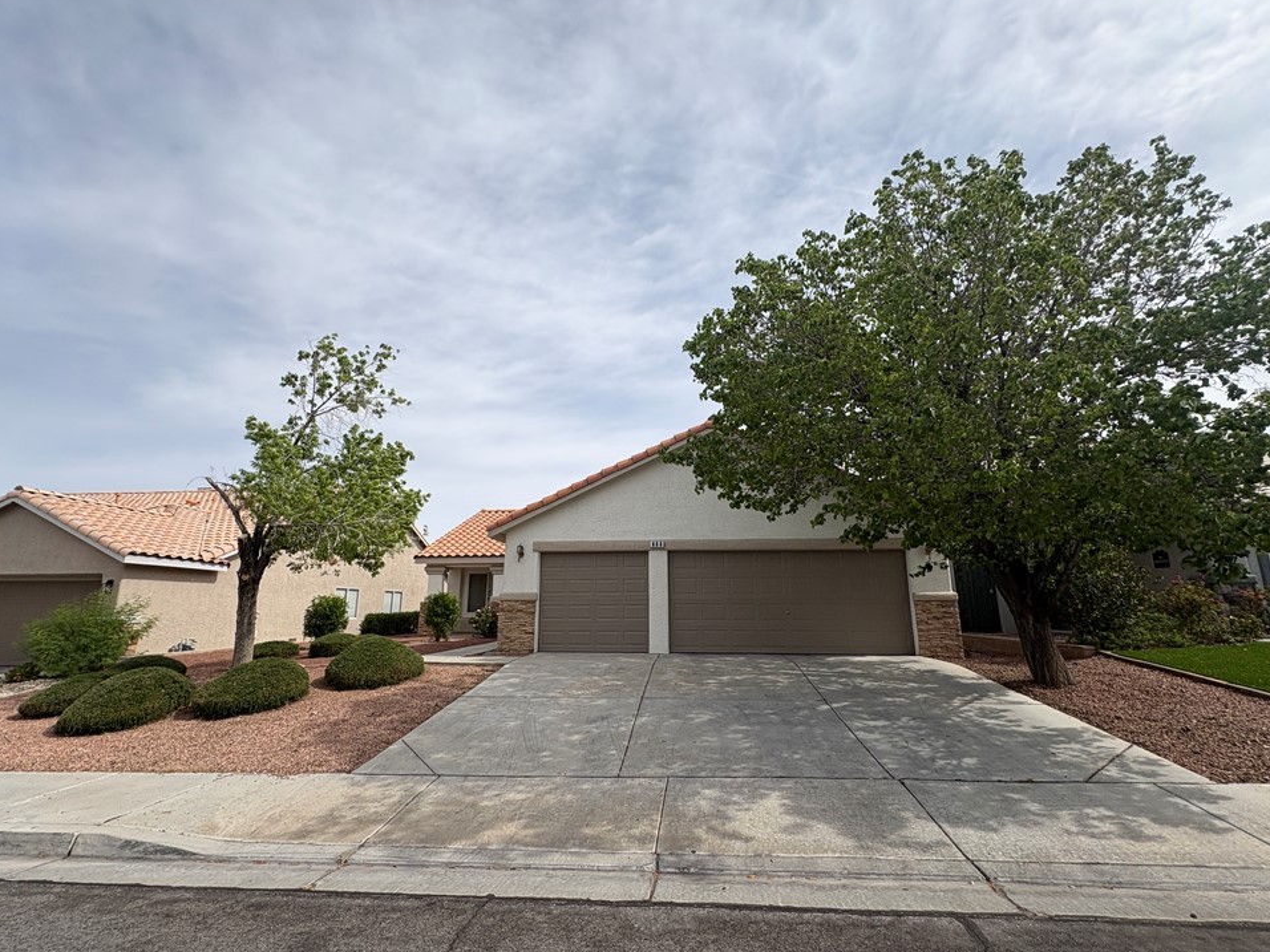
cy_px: 493
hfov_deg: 98.2
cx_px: 632
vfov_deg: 81.7
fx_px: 550
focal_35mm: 15
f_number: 2.2
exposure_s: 1/2874
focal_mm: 2.22
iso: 50
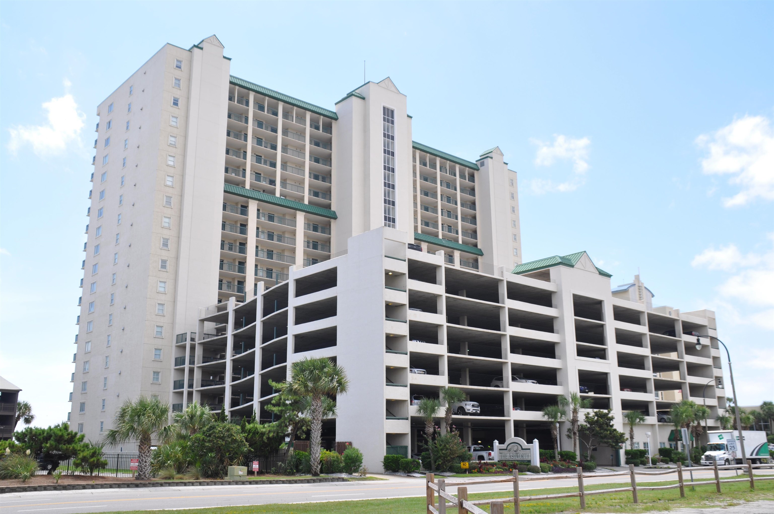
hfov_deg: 57.3
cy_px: 257
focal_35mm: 33
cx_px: 387
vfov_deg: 39.9
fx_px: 709
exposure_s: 1/320
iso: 200
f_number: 9
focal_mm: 22
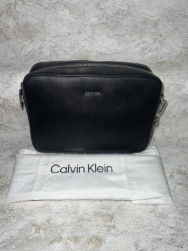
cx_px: 94
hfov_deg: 53.1
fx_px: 188
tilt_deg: -36.0
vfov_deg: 67.3
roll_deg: +0.2
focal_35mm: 26
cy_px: 126
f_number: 1.5
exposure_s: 1/266
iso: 32
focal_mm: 5.7
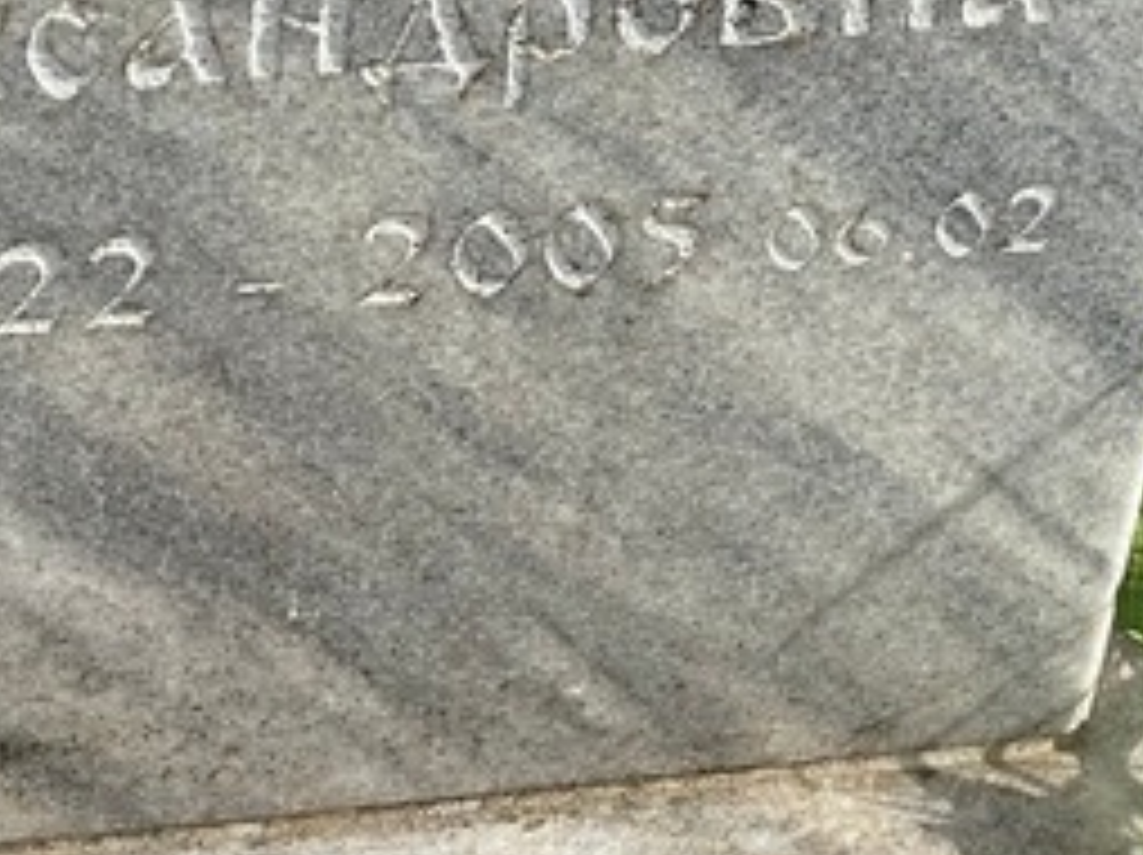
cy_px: -99
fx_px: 5410
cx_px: 482
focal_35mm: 164
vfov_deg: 9.0
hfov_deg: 12.1
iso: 20
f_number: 2
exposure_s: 1/999
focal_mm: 6
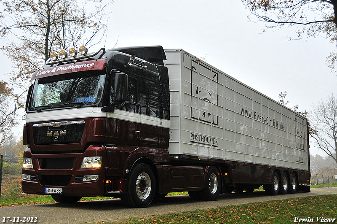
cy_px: 112
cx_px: 168
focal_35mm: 42
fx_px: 393
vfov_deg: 31.8
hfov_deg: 46.5
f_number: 4
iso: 320
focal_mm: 28
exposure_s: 1/160
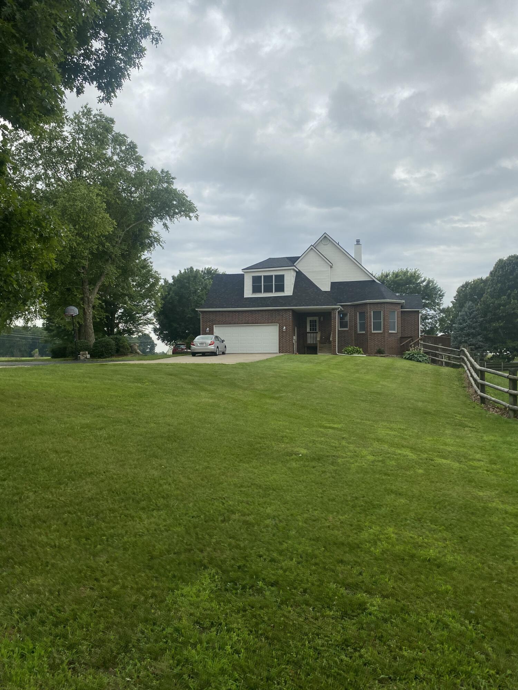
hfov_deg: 53.1
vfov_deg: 67.3
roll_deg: -2.2
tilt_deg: +0.1
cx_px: 259
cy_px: 345
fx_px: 519
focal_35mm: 26
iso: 32
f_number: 1.8
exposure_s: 1/363
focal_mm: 4.25
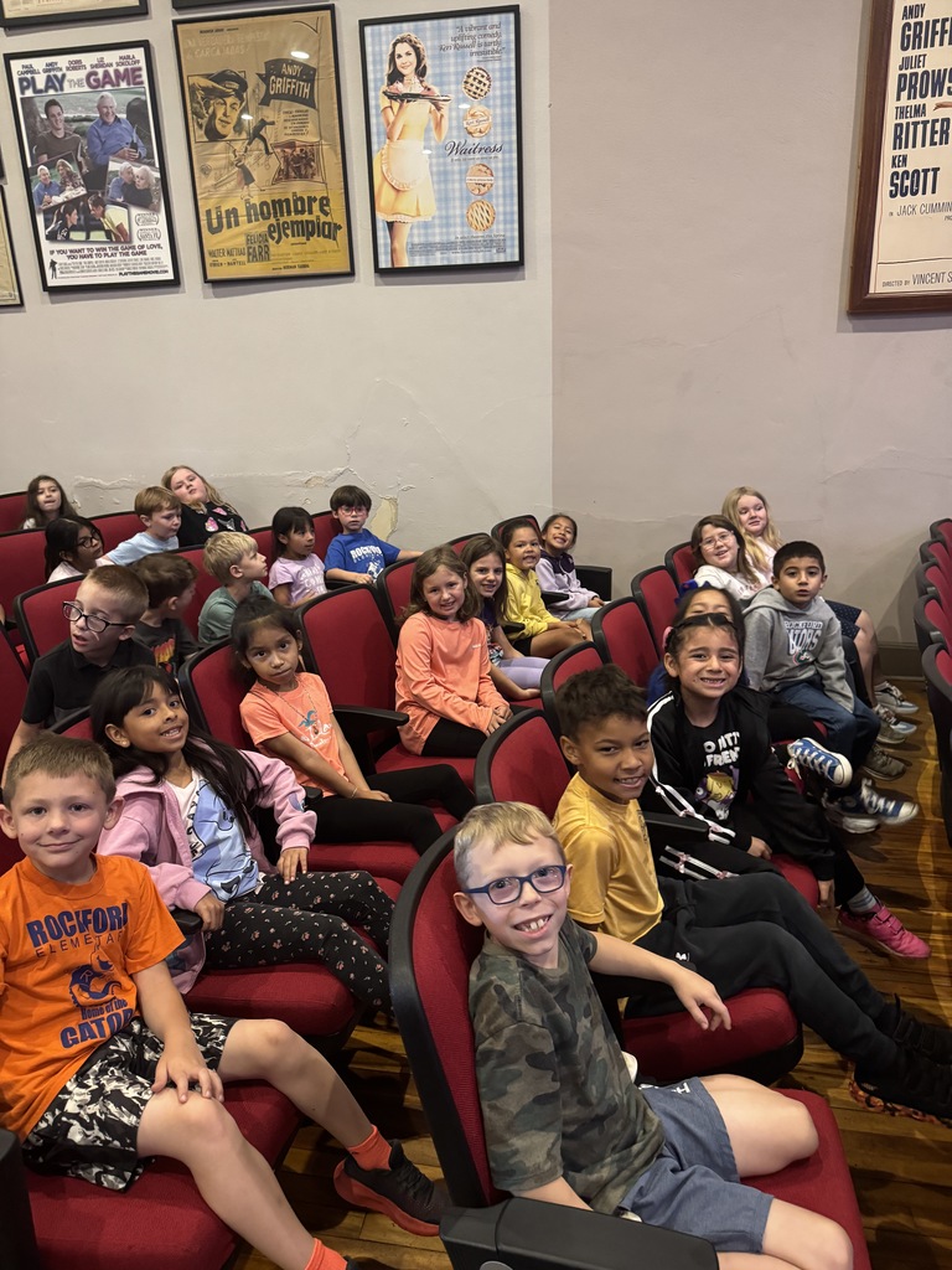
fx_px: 880
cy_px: 635
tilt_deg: -16.4
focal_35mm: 24
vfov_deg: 71.6
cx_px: 476
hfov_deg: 56.8
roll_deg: +2.9
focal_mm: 6.76
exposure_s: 1/30
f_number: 1.78
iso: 1000
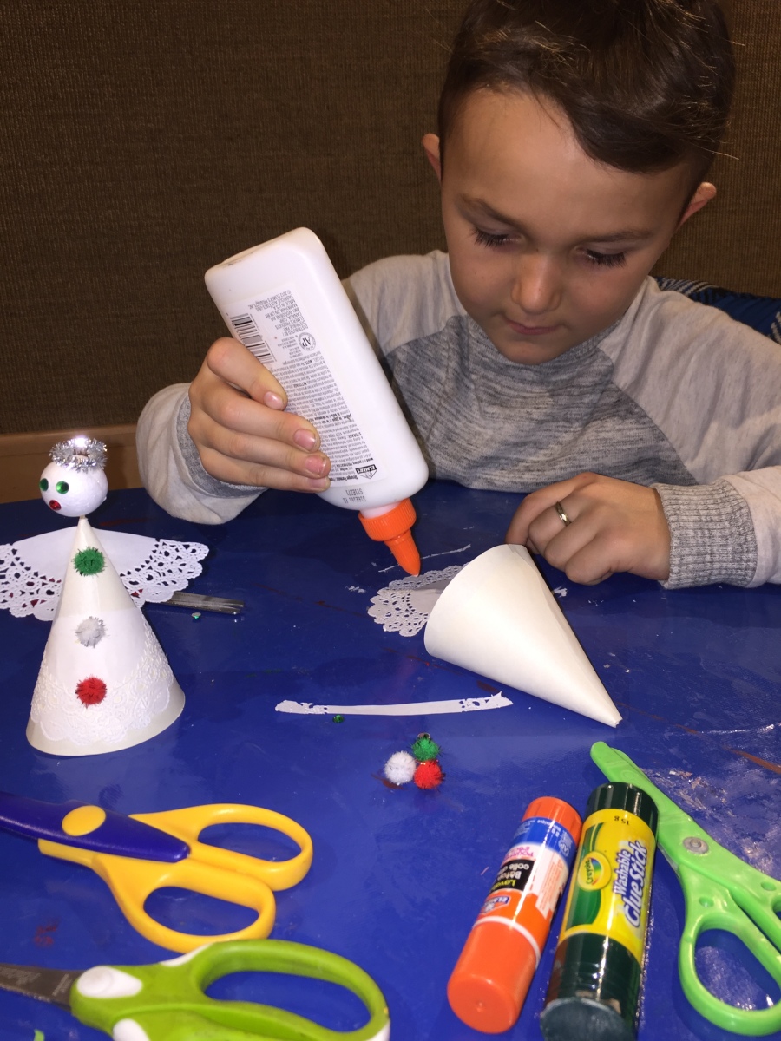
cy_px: 520
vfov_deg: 61.7
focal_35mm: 29
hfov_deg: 48.2
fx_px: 872
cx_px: 390
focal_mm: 4.15
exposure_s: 1/35
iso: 32
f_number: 2.2
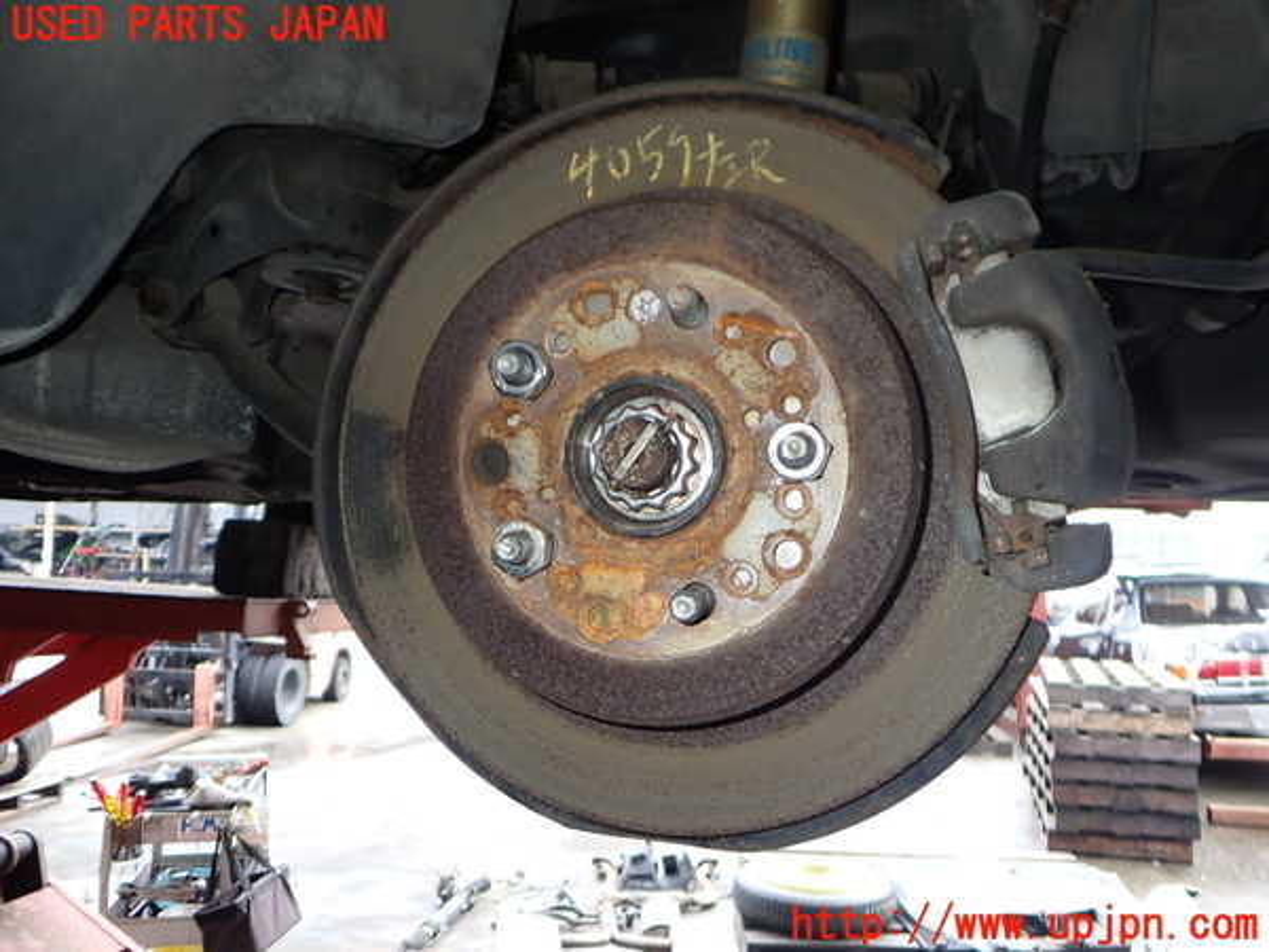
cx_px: 634
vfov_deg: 46.8
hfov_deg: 60.0
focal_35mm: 30
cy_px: 476
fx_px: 1100
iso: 160
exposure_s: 1/30
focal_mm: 5.4
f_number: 6.3
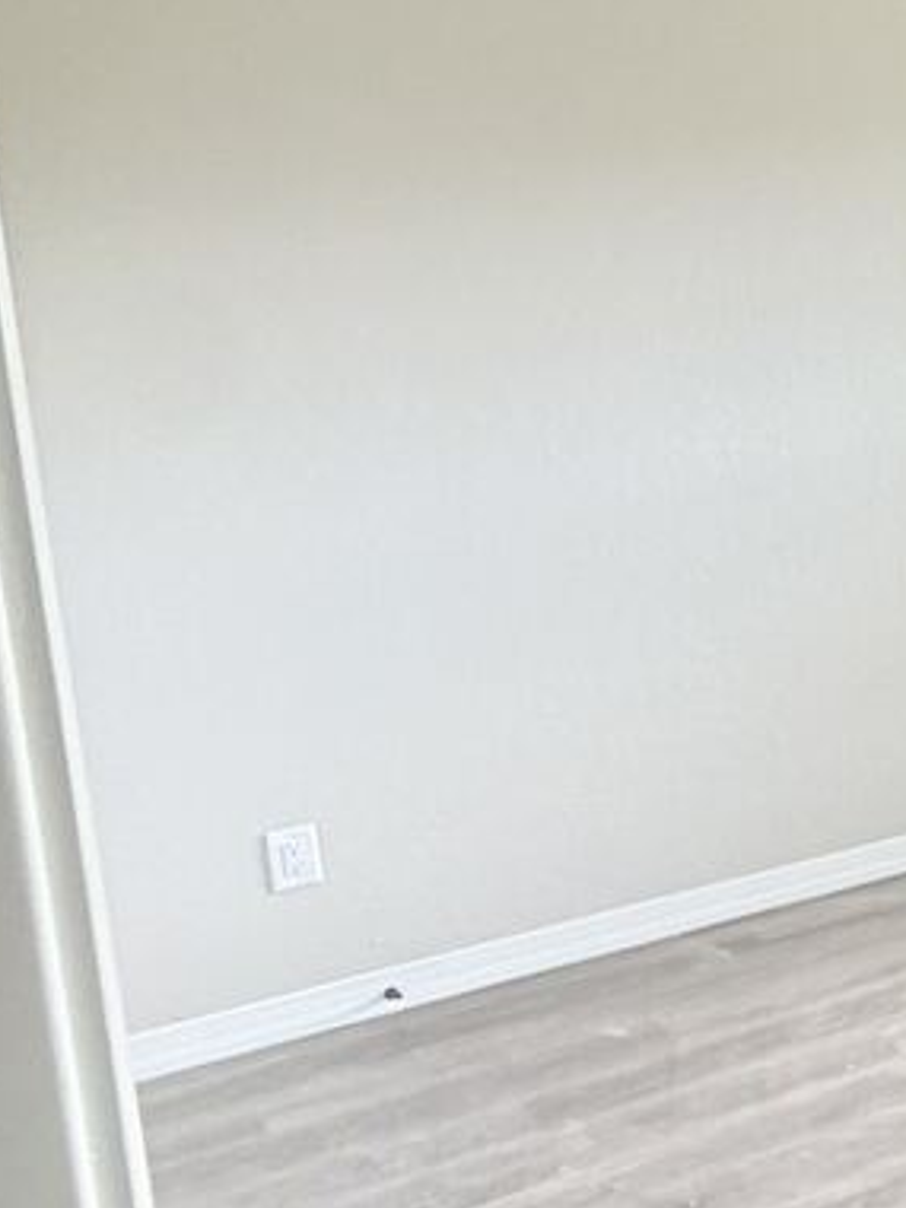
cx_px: 1694
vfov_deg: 36.0
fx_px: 1850
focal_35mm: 53
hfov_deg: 19.4
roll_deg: +1.9
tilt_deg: -8.5
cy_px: 455
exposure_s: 1/60
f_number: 2.2
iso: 400
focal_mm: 2.22
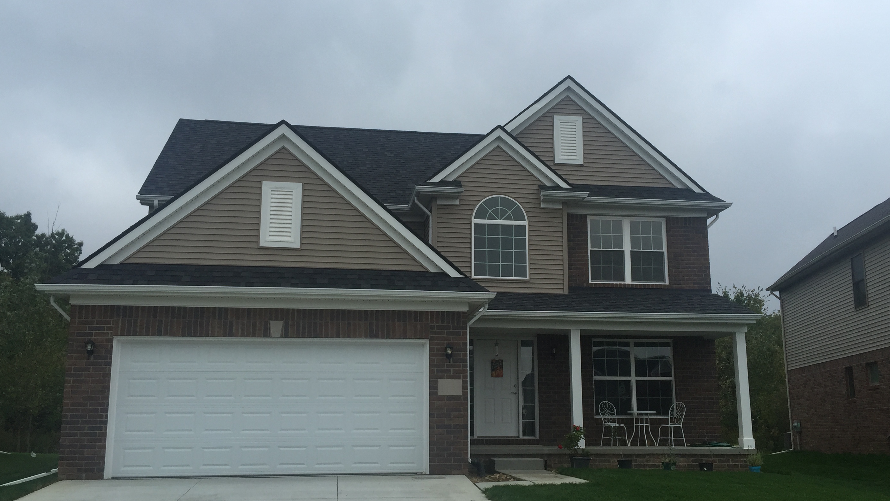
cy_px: 272
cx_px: 471
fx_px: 873
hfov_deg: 54.0
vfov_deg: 32.0
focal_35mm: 37
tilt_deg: +11.9
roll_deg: -1.1
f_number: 2.2
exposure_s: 1/573
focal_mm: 4.15
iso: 32
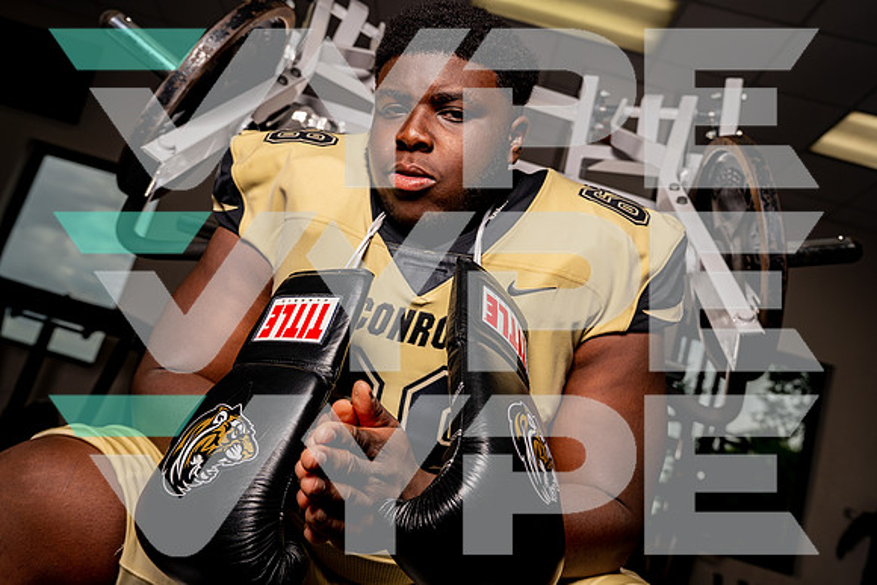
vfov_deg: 42.3
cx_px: 438
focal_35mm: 31
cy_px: 292
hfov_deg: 60.3
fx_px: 755
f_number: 5.6
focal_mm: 31
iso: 100
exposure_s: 1/320
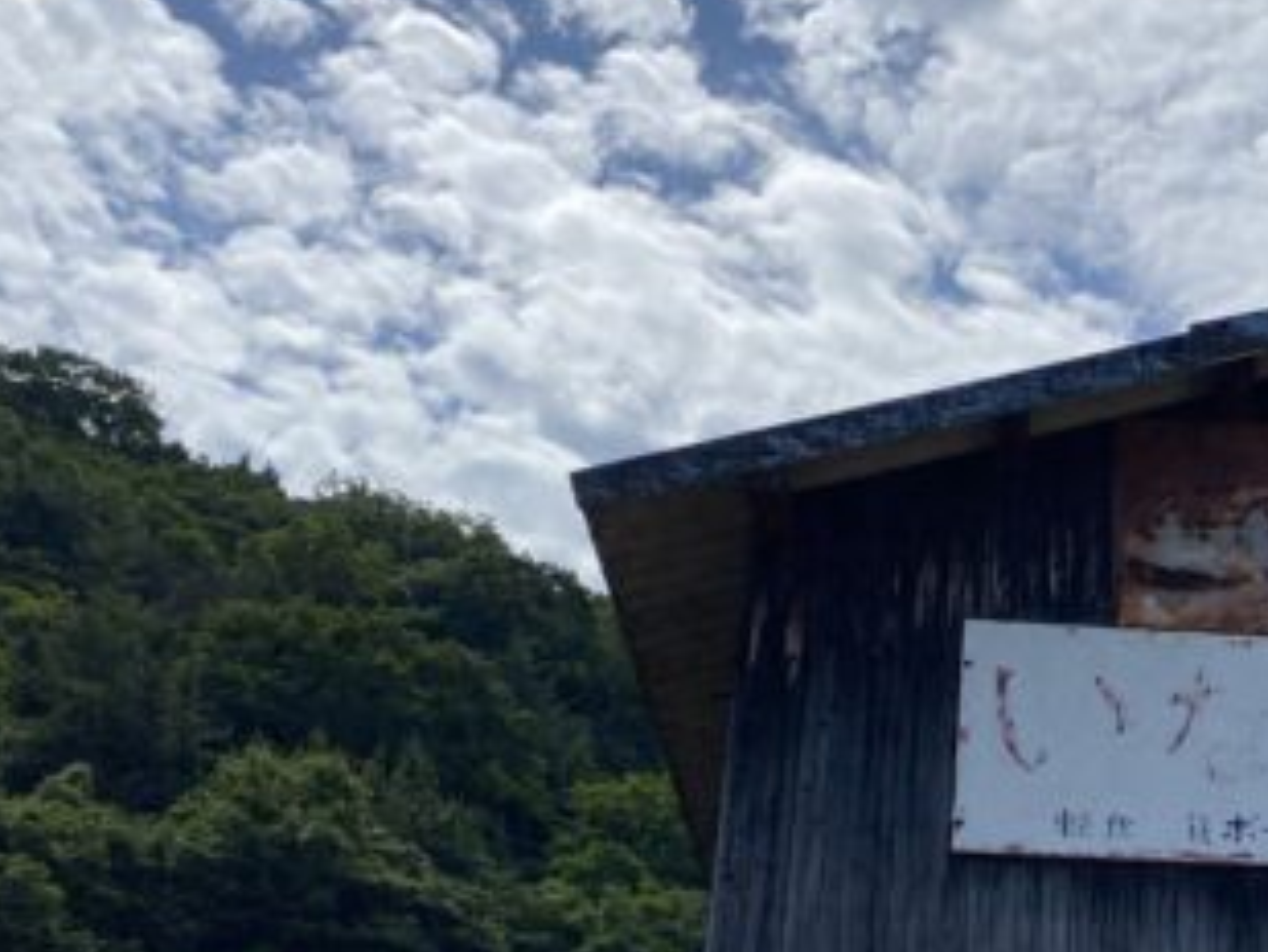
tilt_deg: +24.8
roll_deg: -0.2
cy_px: 776
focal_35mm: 53
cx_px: 1139
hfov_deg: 34.2
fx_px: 1942
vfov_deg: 27.0
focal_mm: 4.25
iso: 32
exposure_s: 1/8197
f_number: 1.8
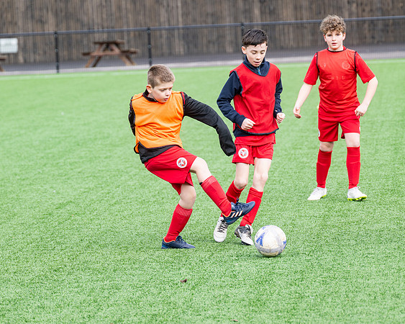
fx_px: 2430
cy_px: 162
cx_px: 181
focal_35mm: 203
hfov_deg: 9.5
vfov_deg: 7.6
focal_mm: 120
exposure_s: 1/500
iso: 200
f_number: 4
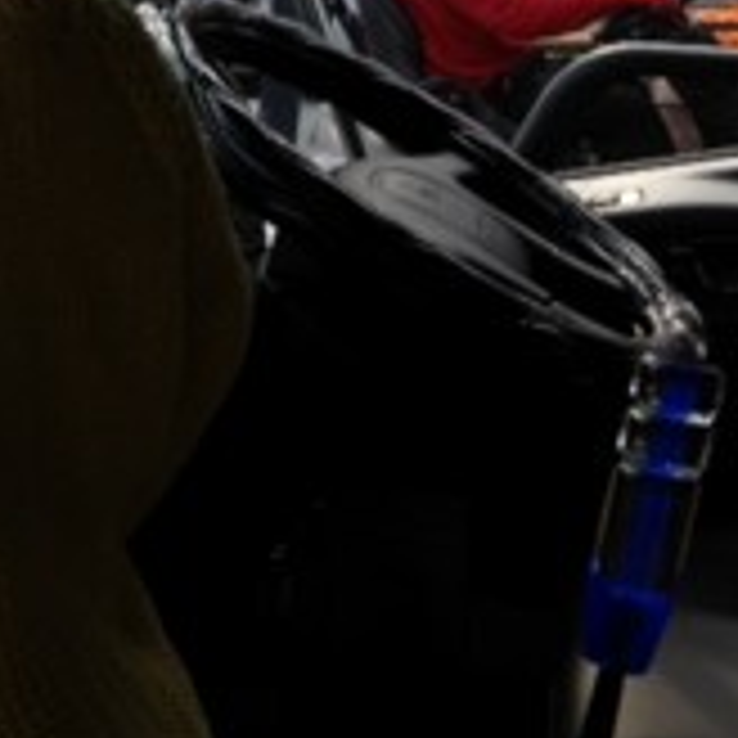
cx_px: -86
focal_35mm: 85
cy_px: 117
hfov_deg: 19.5
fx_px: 2050
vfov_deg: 20.1
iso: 50
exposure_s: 1/363
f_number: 2.4
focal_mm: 4.28
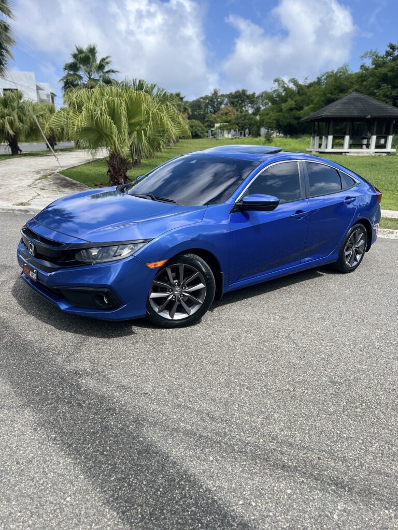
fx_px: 399
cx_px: 199
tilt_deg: -15.9
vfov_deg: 67.3
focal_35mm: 26
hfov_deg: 53.1
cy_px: 265
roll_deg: +0.2
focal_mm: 5.7
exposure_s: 1/2353
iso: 50
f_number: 1.5
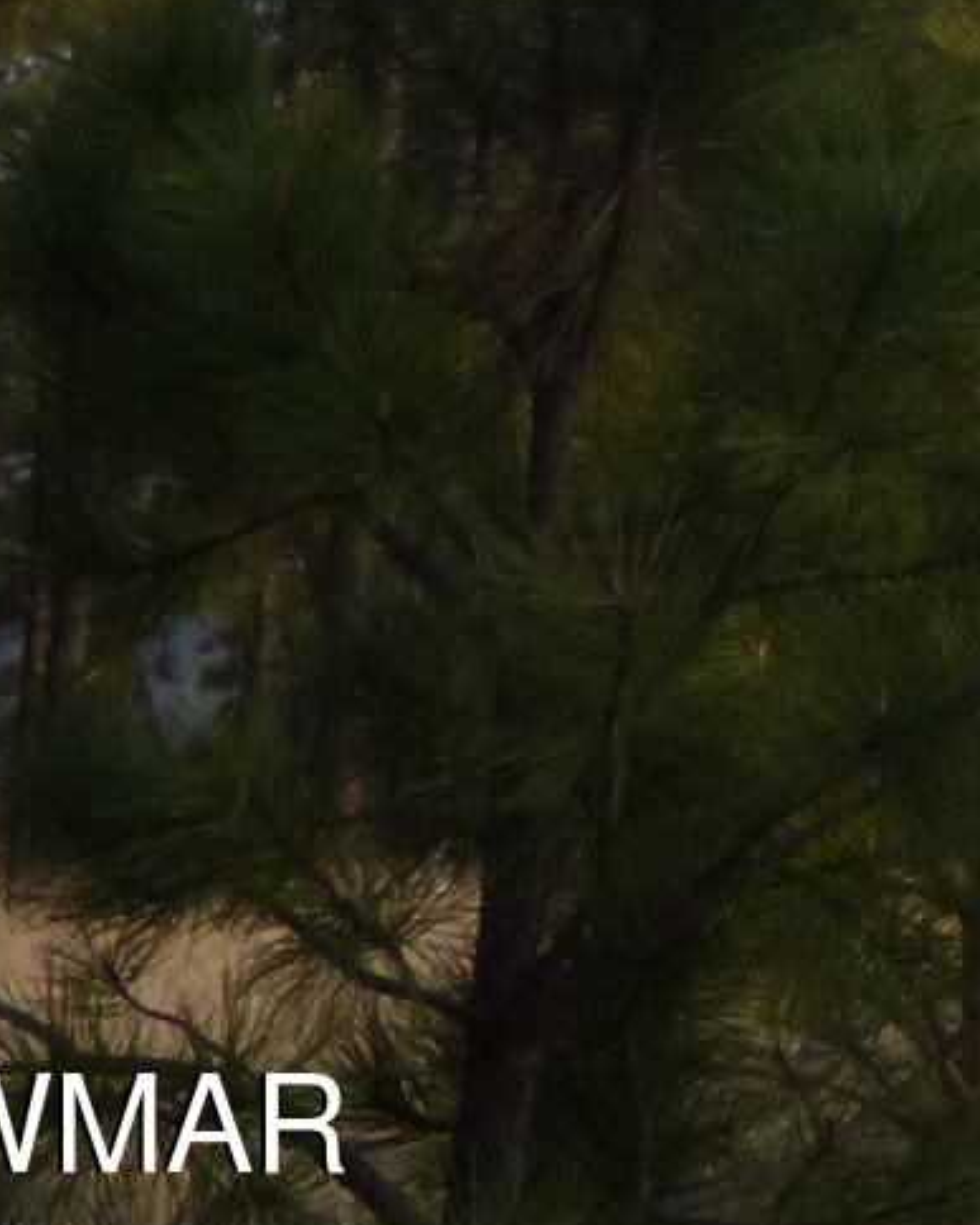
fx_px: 10300
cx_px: 2684
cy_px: -1086
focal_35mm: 284
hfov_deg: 5.2
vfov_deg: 6.6
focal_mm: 9.92
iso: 100
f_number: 4
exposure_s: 1/1000
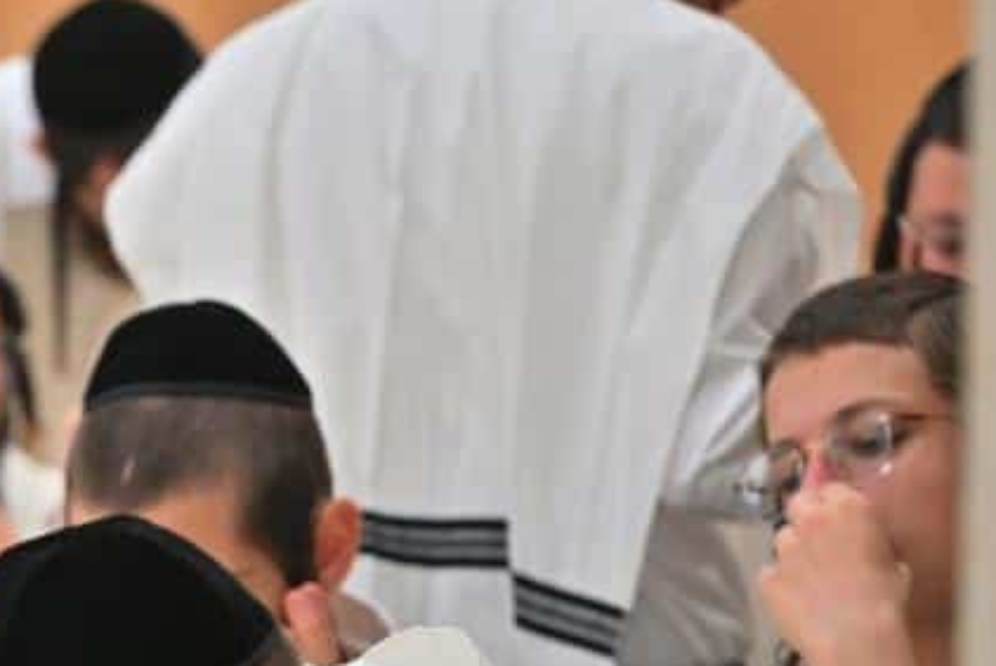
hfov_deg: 7.3
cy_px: 802
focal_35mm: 279
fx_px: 7724
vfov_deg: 4.9
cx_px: -106
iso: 640
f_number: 4
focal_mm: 115
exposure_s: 1/200
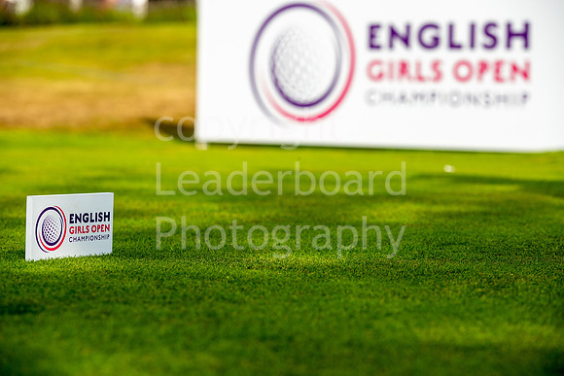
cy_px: 188
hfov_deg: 15.8
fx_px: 2037
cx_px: 282
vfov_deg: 10.6
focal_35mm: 130
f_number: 5.6
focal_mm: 130
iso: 125
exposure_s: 1/1000
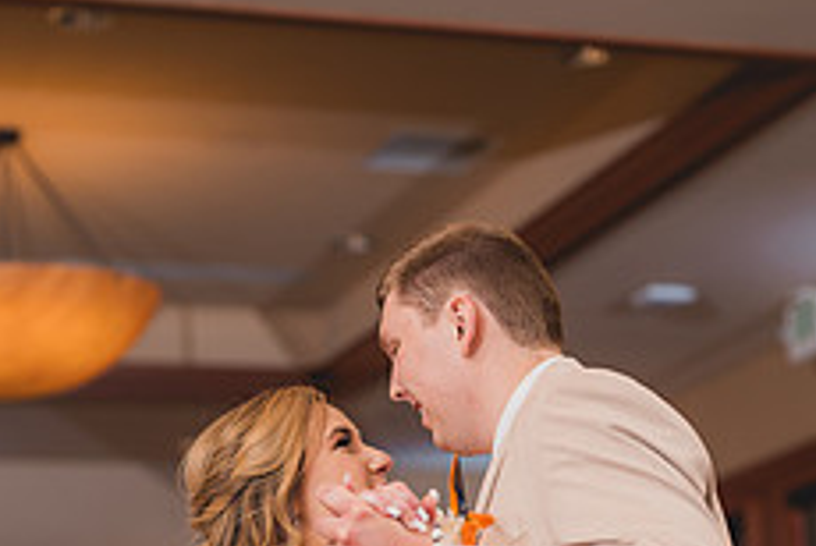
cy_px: 608
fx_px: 2860
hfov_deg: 16.2
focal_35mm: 126
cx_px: 397
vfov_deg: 10.8
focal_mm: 50
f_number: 1.8
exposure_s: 1/250
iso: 125
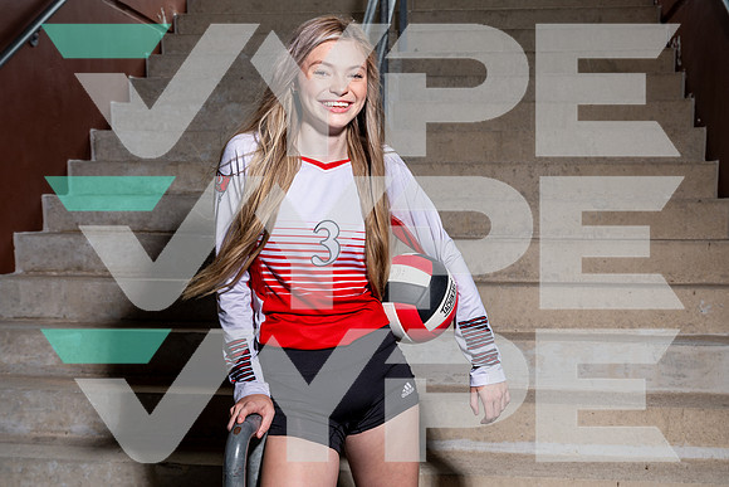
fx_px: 992
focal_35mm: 49
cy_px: 244
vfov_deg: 27.5
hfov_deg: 40.3
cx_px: 364
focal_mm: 49
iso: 100
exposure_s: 1/125
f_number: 8
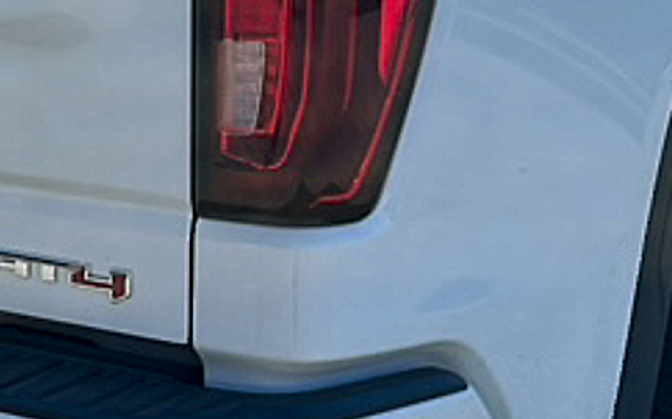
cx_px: 353
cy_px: 110
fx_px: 1922
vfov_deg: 12.4
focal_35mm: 105
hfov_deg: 19.8
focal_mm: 6.86
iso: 80
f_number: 1.78
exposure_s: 1/2262
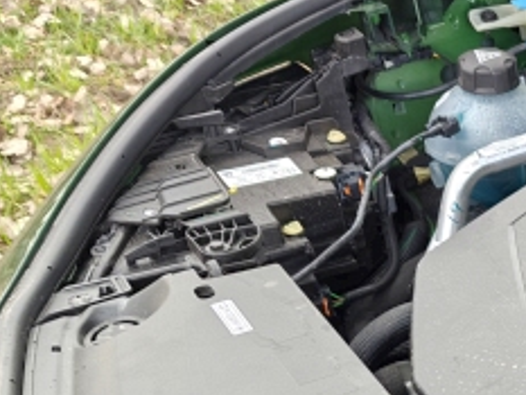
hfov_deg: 20.6
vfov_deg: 17.4
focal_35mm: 79
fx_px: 1201
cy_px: 533
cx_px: 815
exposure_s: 1/100
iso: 200
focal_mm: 6.06
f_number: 1.6
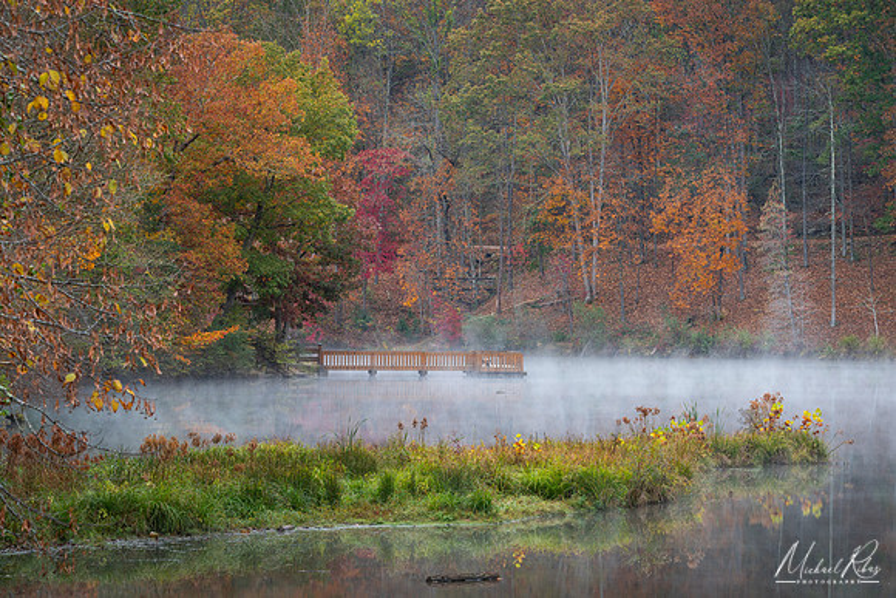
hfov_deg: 11.7
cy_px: 299
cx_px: 448
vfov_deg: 7.9
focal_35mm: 175
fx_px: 4356
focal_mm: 175
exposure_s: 1/6
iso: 100
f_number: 13
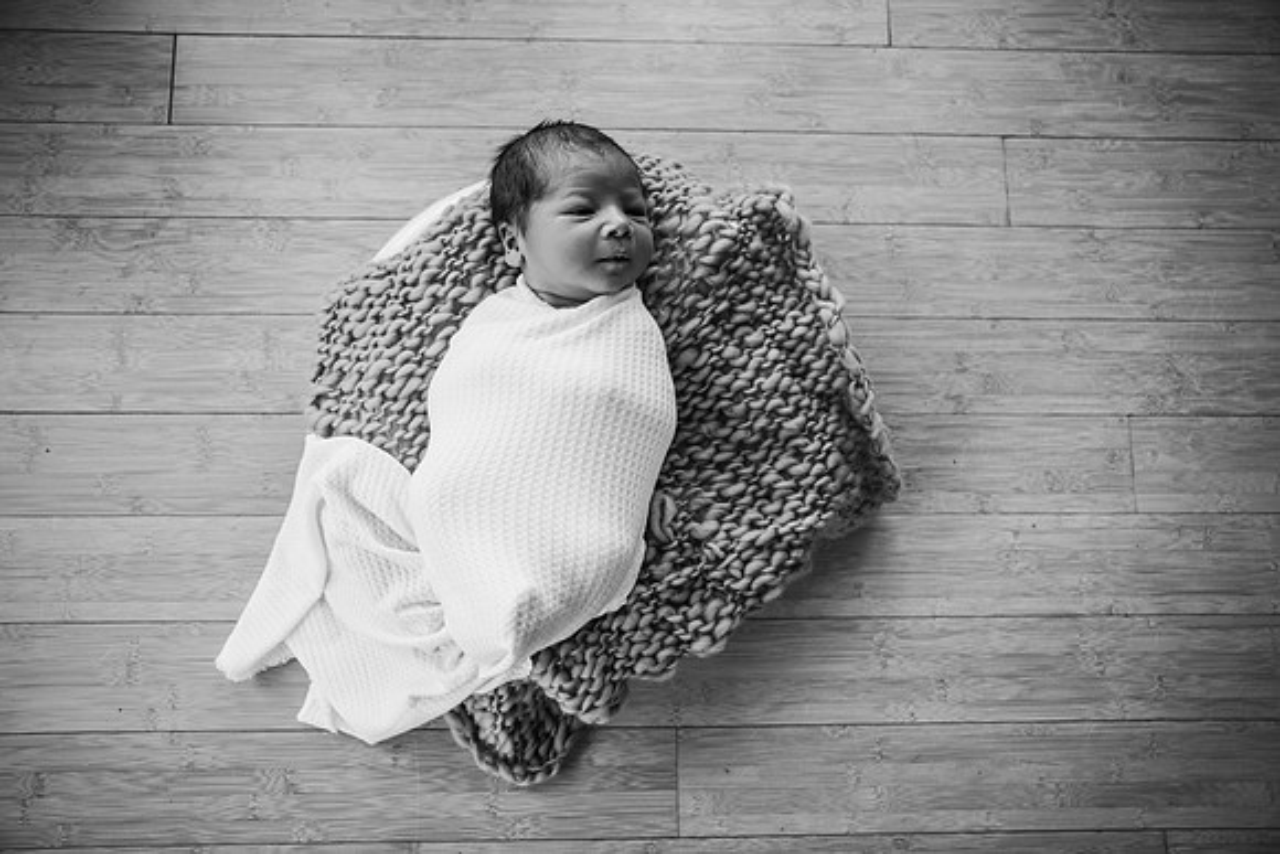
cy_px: 427
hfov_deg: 58.7
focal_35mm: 32
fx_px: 1138
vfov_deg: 41.1
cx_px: 640
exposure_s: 1/250
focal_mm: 32
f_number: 3.5
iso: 500
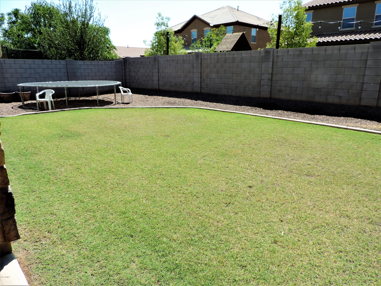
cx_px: 190
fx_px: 264
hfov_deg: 71.6
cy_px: 143
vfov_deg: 56.8
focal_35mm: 24
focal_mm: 4.3
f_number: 3
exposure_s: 1/640
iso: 80
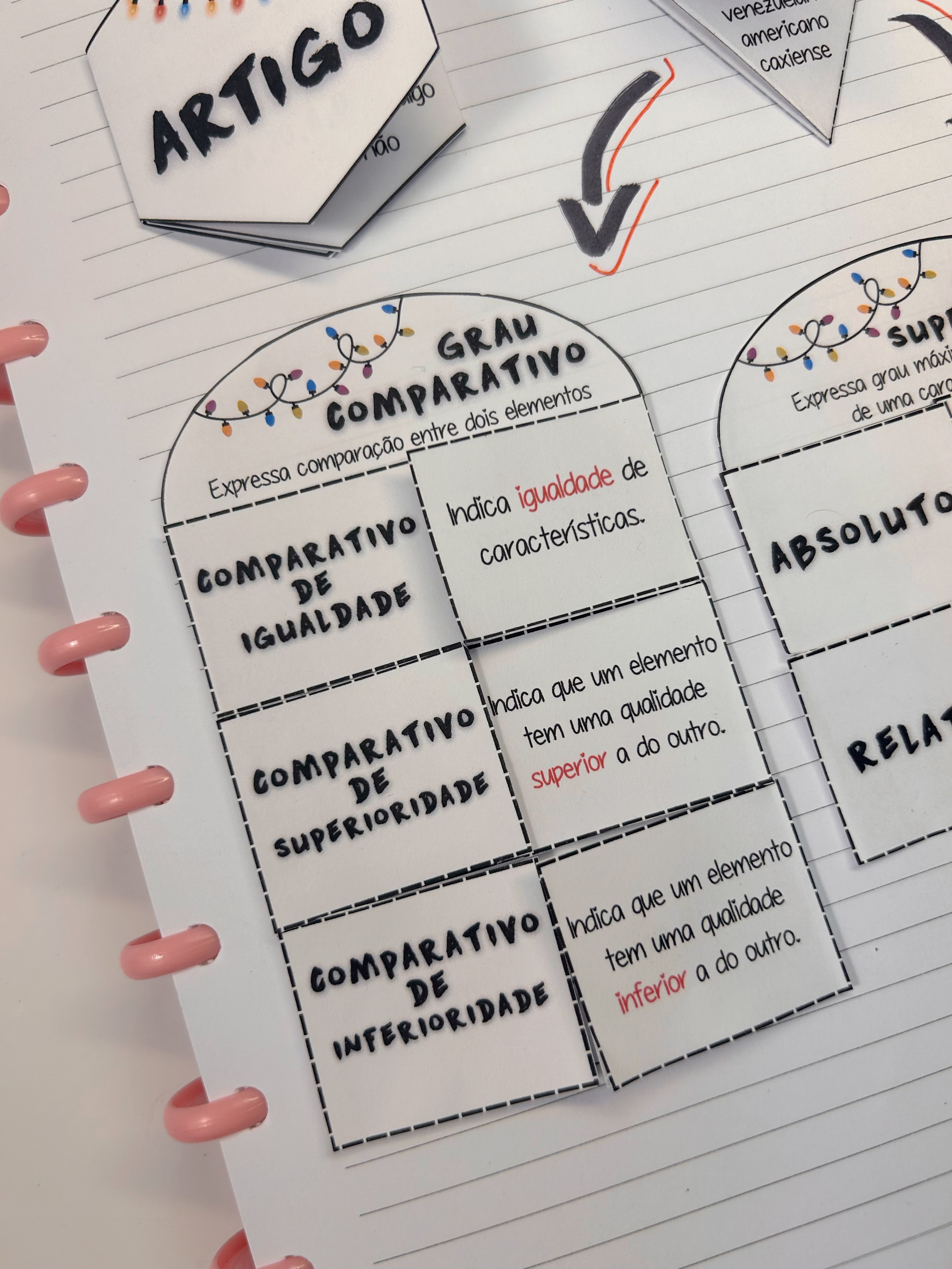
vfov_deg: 67.3
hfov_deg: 53.1
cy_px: 634
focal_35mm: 26
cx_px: 476
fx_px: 953
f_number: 1.5
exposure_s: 1/136
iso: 32
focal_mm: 5.7
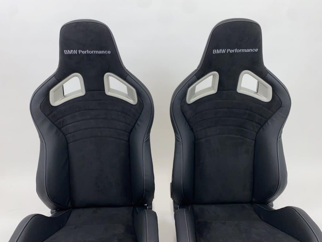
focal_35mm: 26
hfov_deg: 67.3
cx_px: 161
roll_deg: +0.9
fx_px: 242
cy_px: 121
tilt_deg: -12.0
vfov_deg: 53.1
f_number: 1.8
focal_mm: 4.25
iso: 32
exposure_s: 1/47
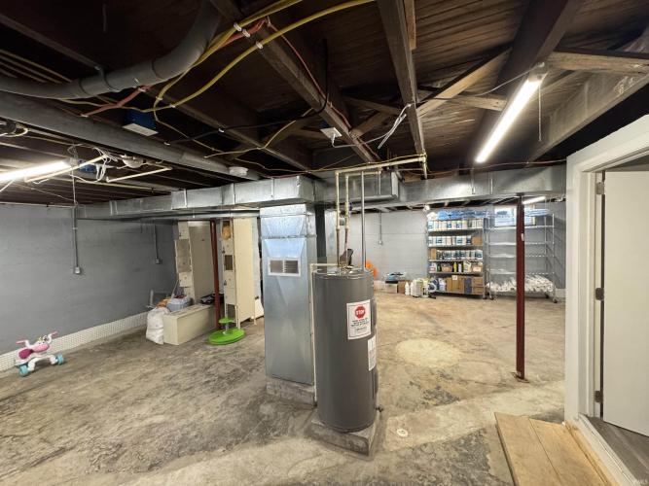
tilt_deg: -3.0
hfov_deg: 102.1
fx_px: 262
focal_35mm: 14
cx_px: 324
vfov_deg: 85.7
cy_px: 243
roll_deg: +1.8
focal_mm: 2.22
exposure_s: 1/120
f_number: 2.2
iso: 320
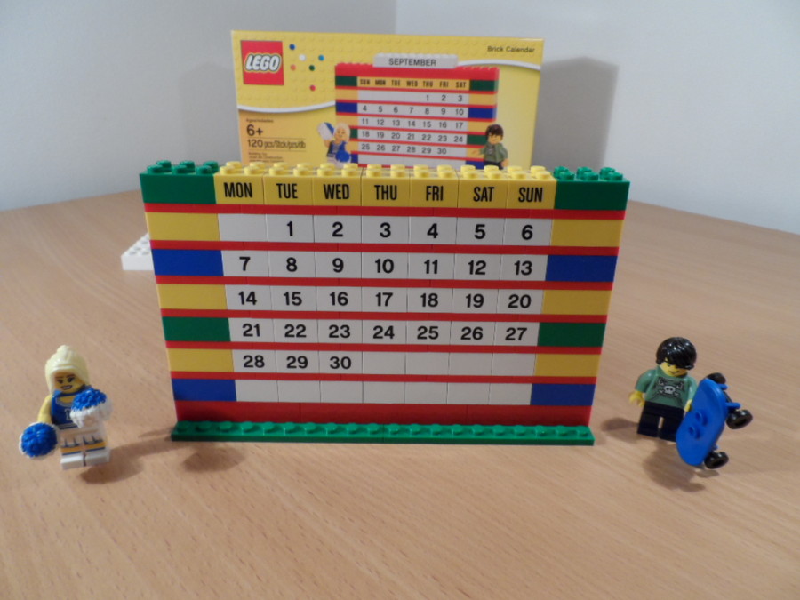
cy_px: 300
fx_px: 555
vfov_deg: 56.8
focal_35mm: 24
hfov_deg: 71.6
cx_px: 400
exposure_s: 1/30
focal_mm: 4
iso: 200
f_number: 3.2
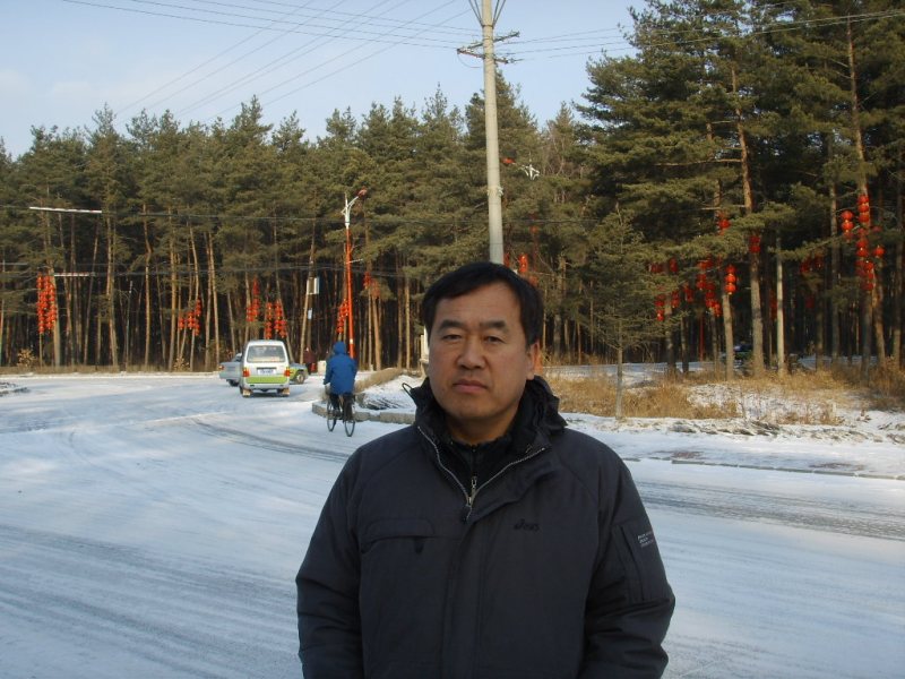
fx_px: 1020
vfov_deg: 36.8
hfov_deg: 47.9
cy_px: 340
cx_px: 452
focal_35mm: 39
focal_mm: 6.6
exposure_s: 1/125
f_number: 6.3
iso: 50
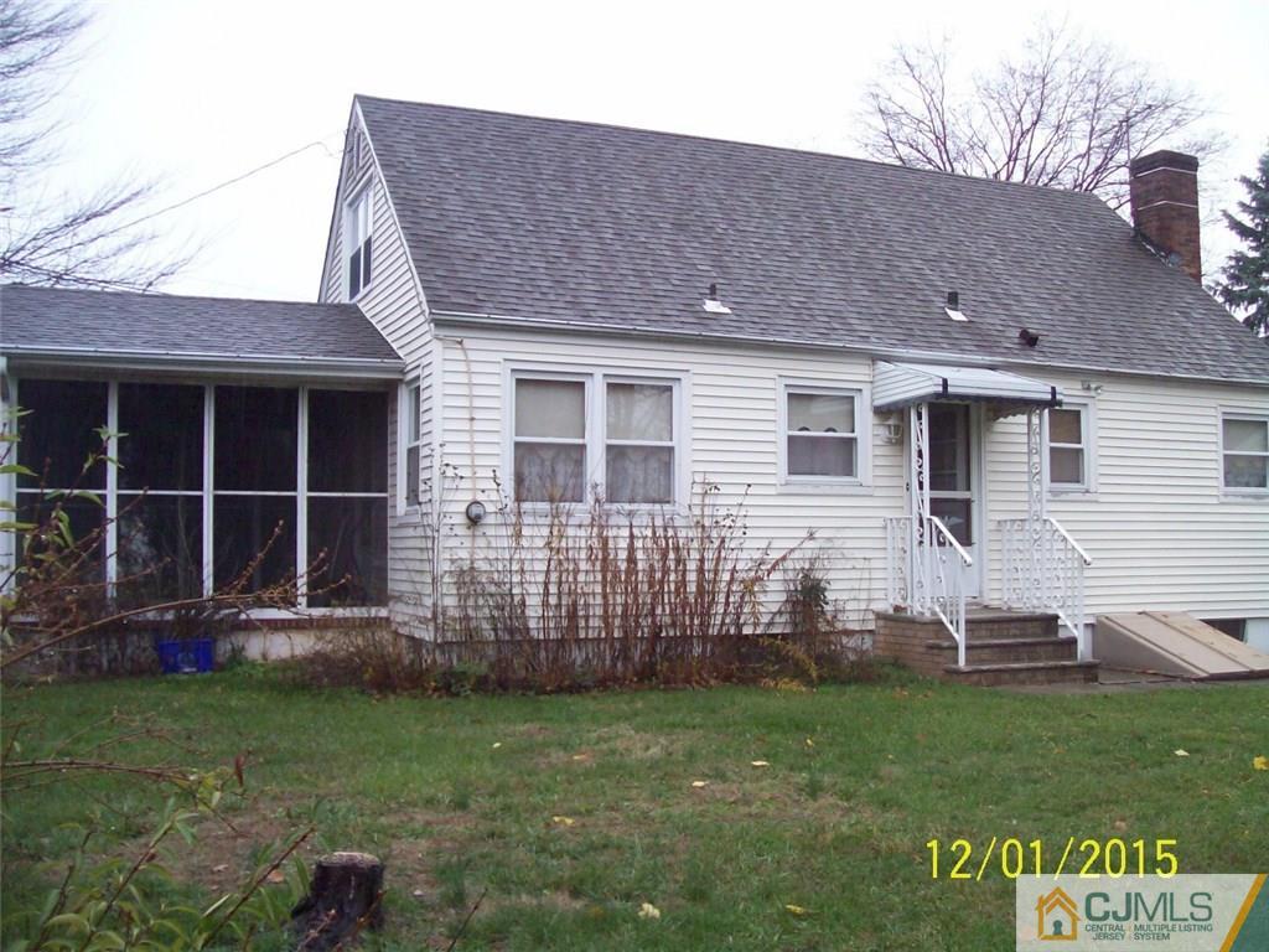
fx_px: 1320
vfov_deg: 39.7
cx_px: 634
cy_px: 476
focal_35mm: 36
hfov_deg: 51.4
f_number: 2.7
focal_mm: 6
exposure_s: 1/95.9
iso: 80
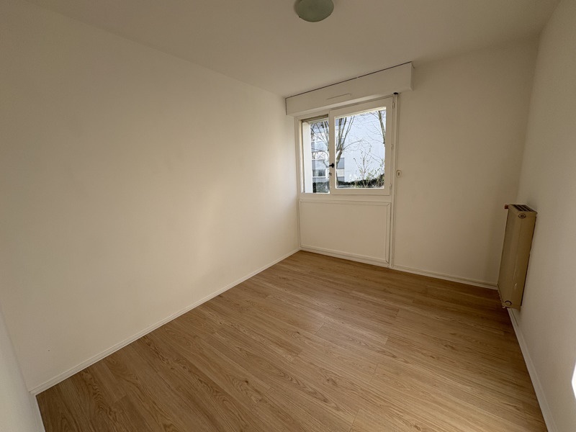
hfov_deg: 102.1
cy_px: 216
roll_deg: +3.7
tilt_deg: -10.0
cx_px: 288
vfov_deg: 85.7
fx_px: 233
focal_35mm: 14
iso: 40
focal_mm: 2.22
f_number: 2.2
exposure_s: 1/388
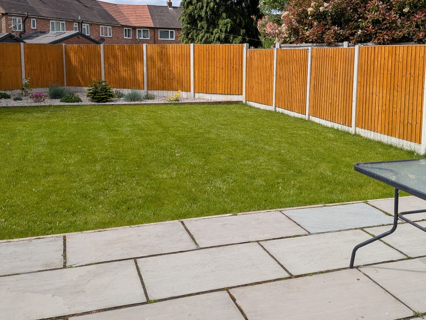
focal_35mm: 37
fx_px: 455
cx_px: 237
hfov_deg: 50.0
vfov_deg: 38.4
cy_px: 118
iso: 29
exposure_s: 1/1462
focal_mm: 4.53
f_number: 1.7
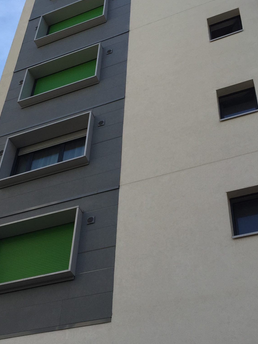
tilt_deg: +42.4
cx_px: 122
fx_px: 487
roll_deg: -4.8
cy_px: 203
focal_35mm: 49
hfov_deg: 29.7
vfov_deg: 38.8
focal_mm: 4.15
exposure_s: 1/1041
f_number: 2.2
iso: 32
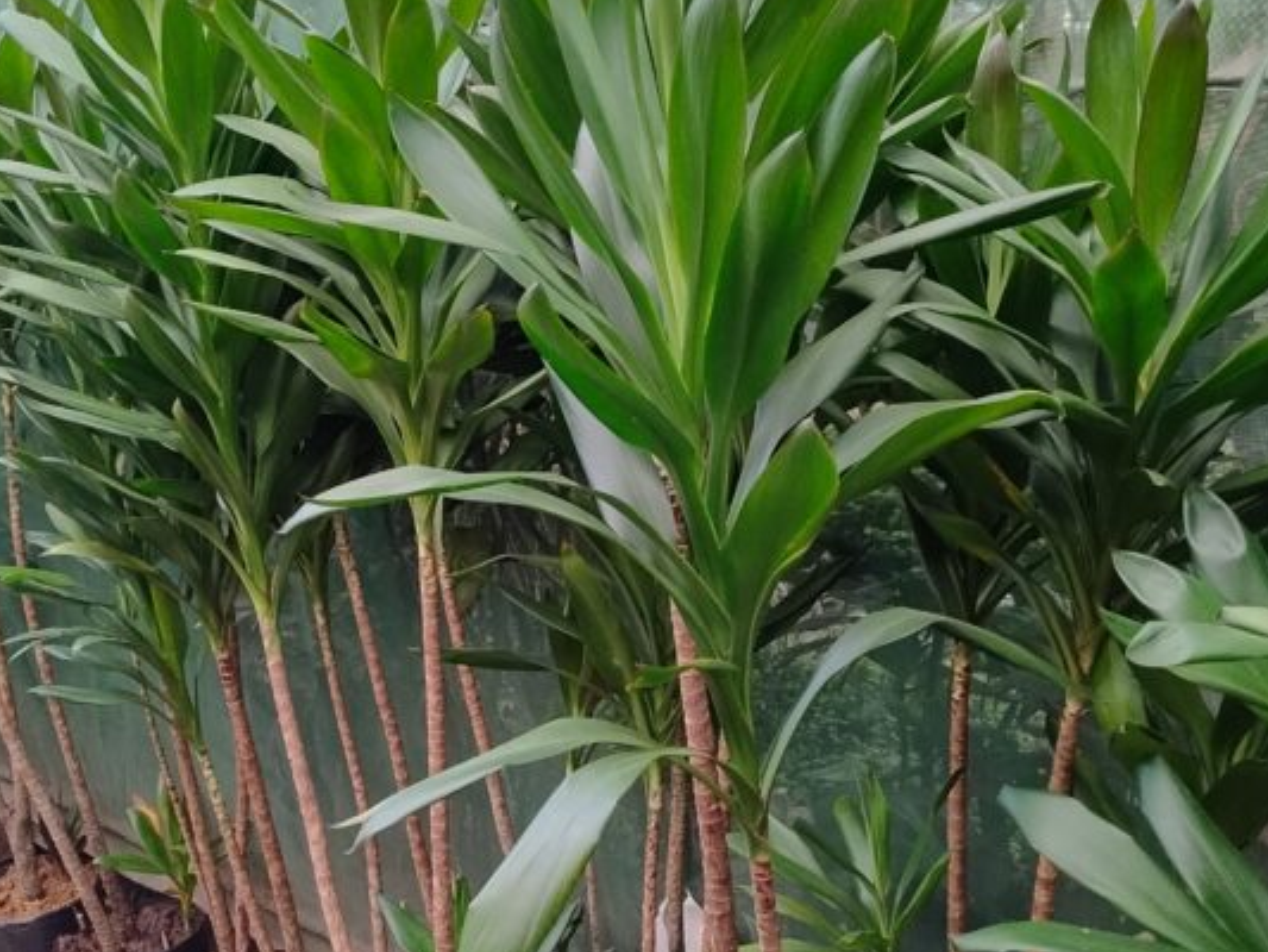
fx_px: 1319
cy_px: 654
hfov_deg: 51.1
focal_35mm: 36
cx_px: 521
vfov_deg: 39.1
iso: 328
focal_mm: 5.56
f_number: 1.8
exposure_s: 1/60
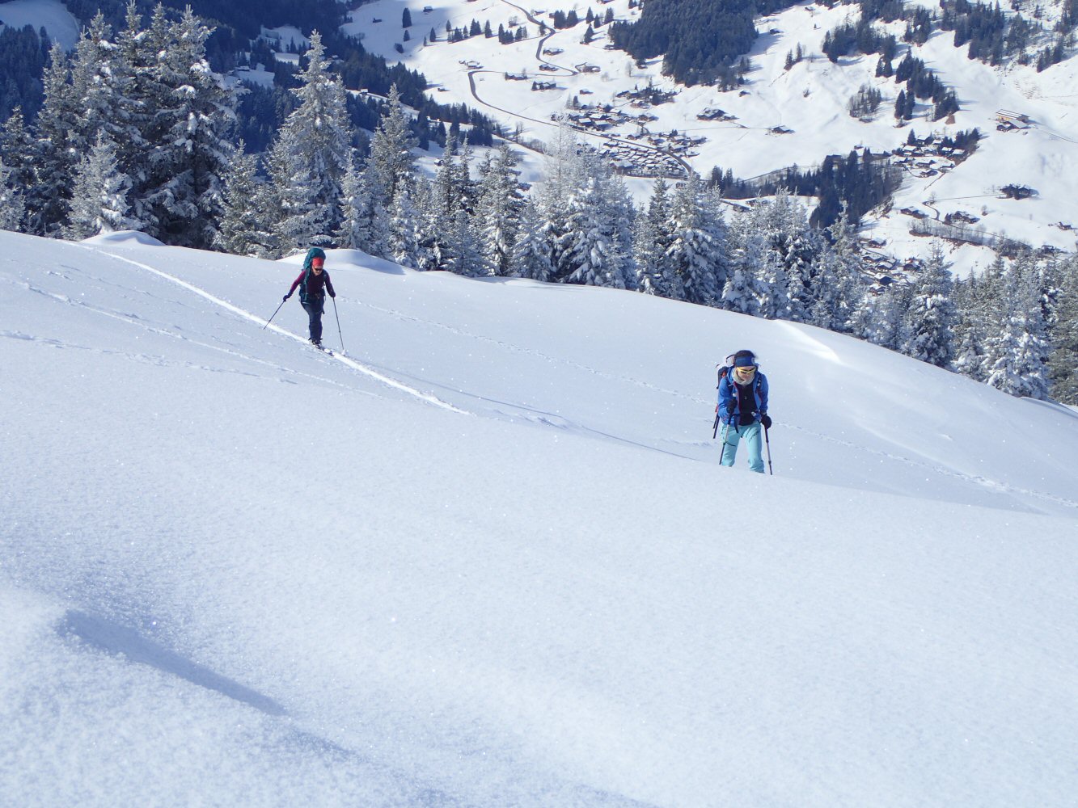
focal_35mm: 80
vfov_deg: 18.4
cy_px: 404
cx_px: 539
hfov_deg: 24.4
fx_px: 2492
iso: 100
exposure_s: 1/640
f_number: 5.6
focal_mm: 14.41
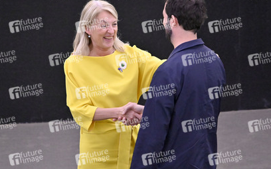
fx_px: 4985
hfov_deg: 3.1
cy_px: 75
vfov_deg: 1.9
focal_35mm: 675
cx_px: 141
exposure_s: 1/500
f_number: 6.3
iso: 6400
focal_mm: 600
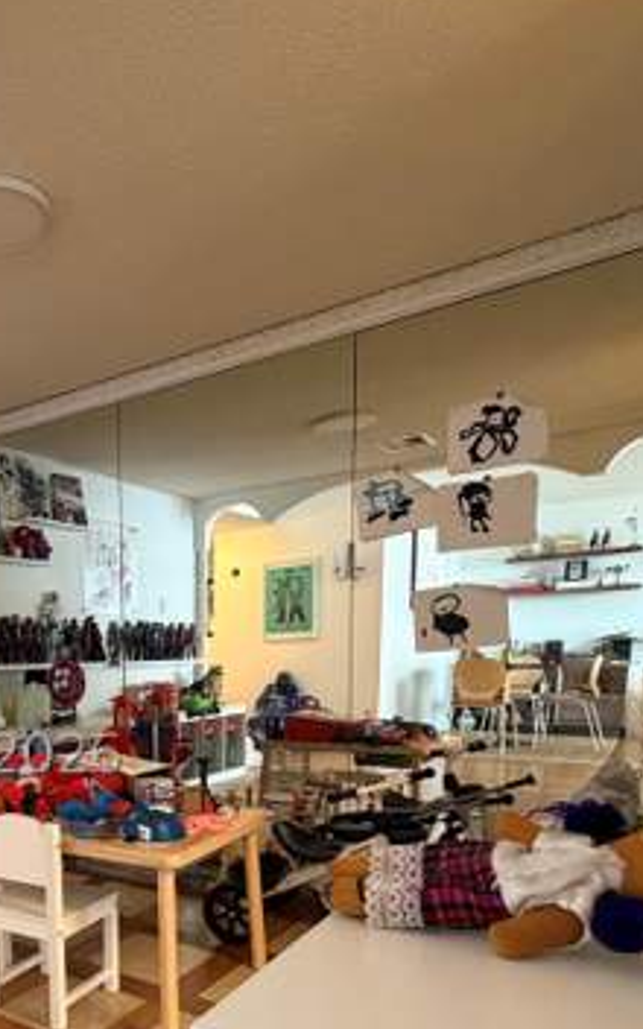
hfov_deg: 41.9
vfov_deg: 64.8
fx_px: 757
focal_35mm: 27
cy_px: 754
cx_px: 53
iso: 400
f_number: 2.2
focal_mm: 2.22
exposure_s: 1/60
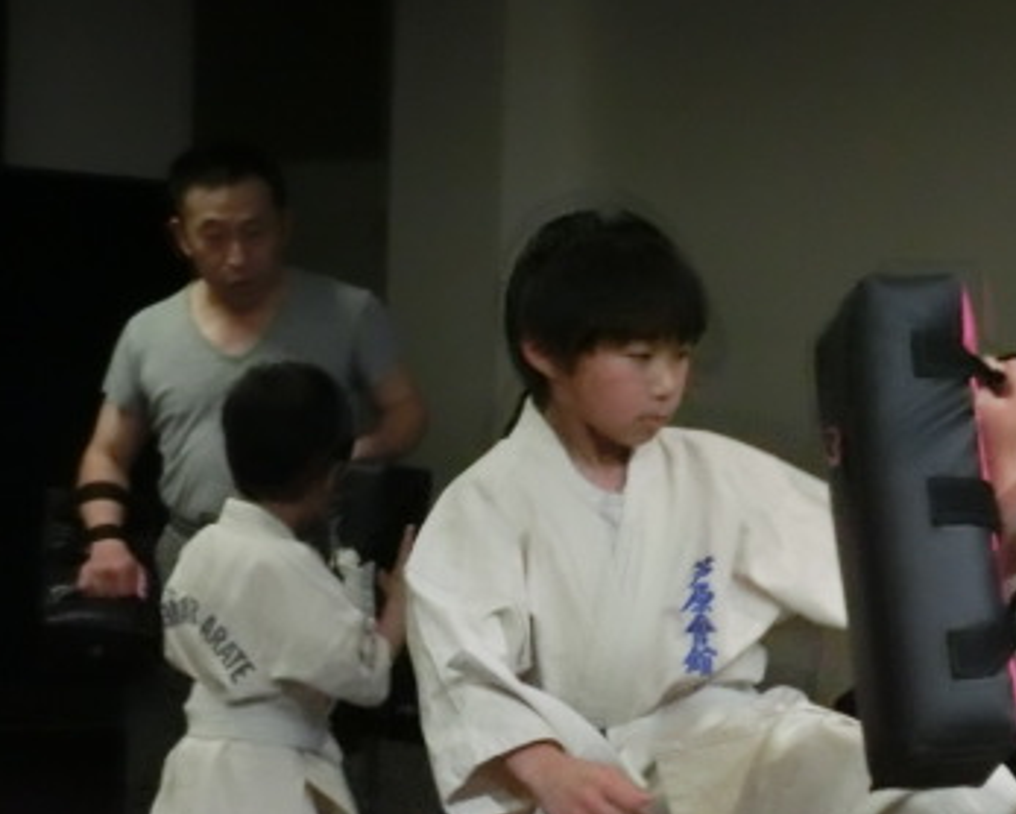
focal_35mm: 99
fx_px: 2979
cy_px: 668
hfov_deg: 19.1
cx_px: 867
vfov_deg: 15.4
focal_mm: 9.8
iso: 1600
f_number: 4.9
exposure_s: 1/250
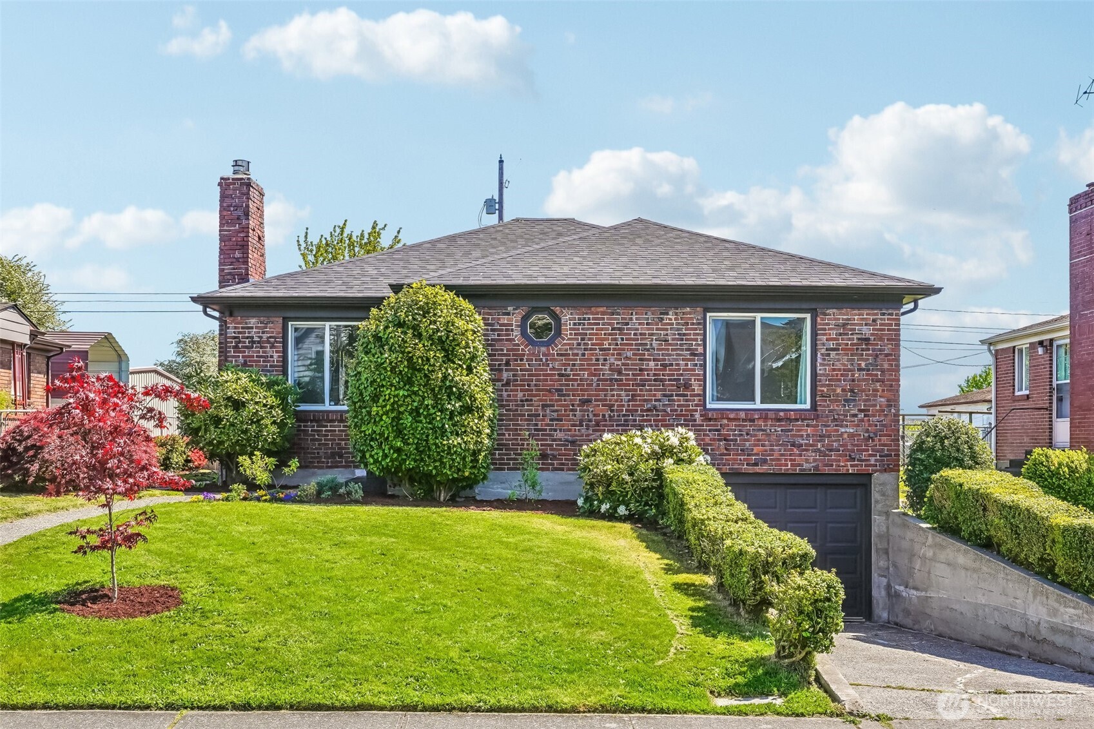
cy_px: 364
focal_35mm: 42
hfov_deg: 46.4
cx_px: 547
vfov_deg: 31.9
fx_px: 1276
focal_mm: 28
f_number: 9.5
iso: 100
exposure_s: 1/125
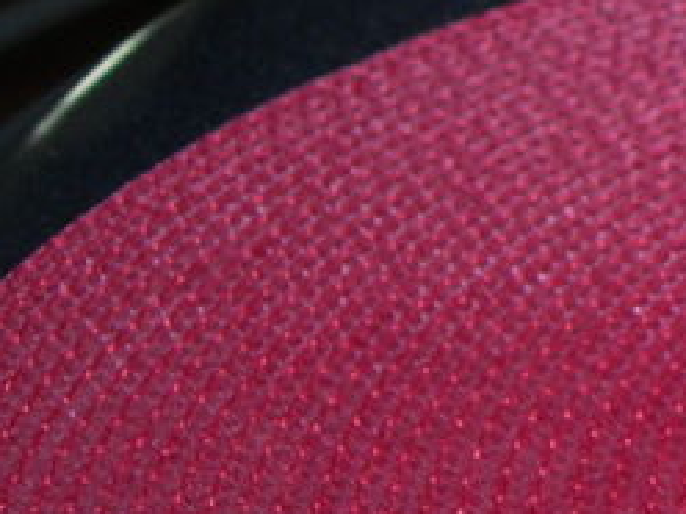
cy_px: -28
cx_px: 1336
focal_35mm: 153
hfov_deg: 11.7
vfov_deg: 9.6
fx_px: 3032
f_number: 2.8
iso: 50
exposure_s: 1/60.1
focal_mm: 7.8
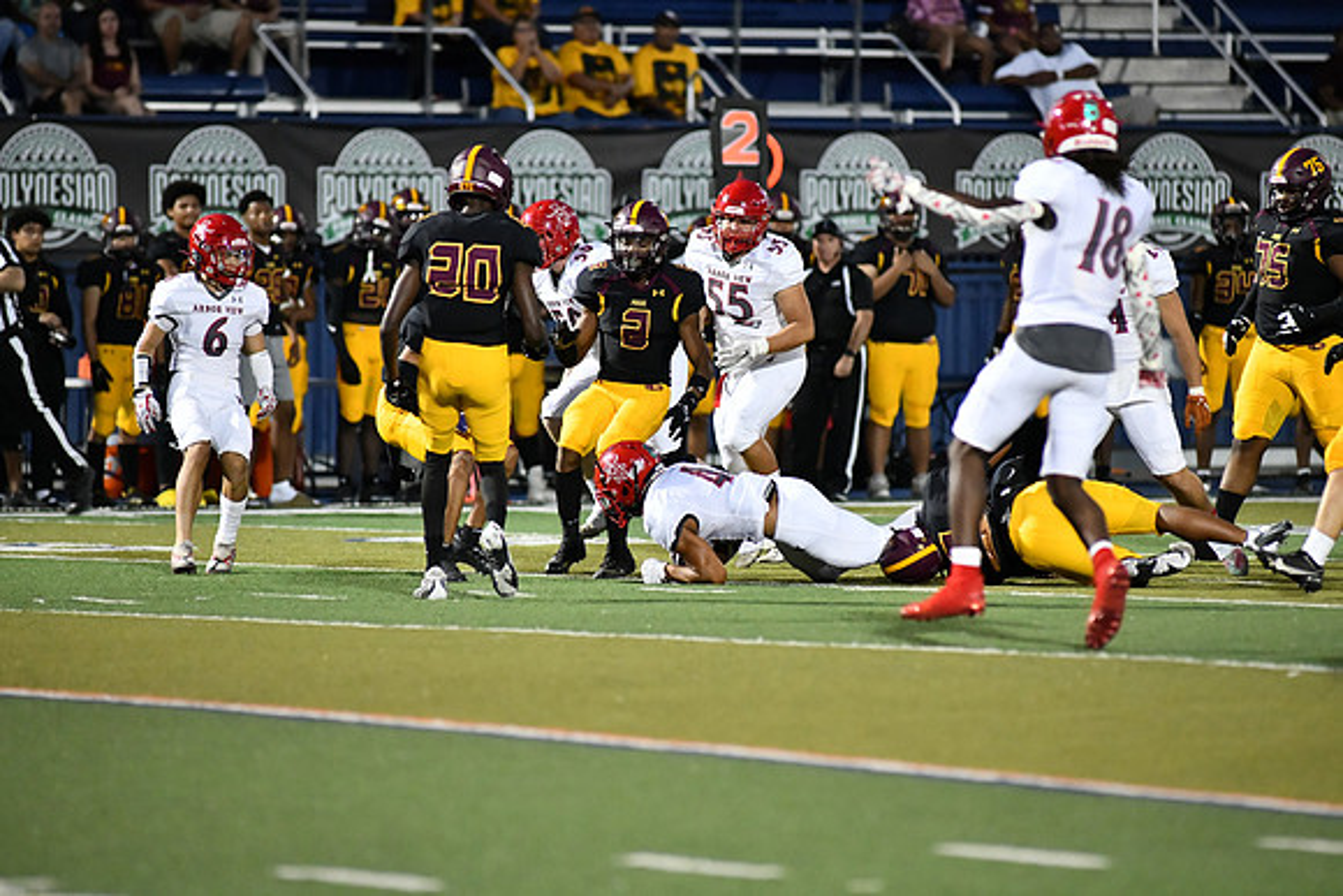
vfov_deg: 4.6
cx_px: 672
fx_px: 11194
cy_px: 448
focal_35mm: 300
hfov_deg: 6.9
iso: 7200
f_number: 4
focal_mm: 300
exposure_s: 1/1250
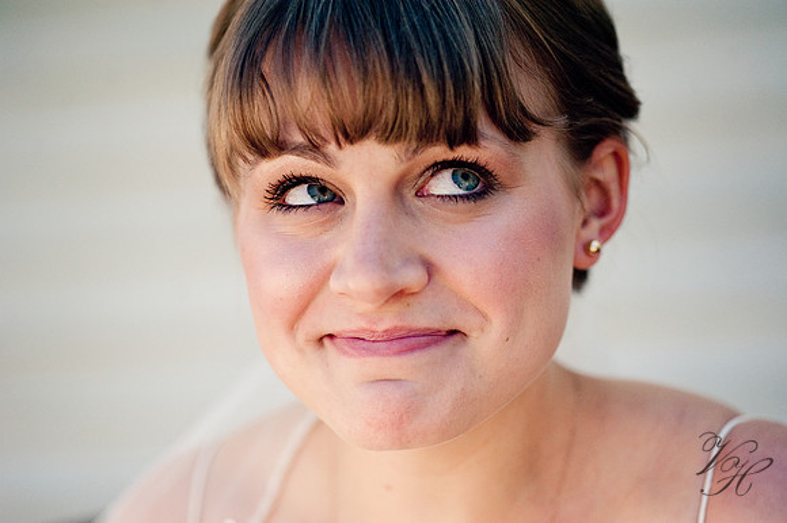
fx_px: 2294
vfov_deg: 13.0
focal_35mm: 105
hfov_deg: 19.5
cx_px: 394
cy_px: 262
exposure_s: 1/5000
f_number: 2.8
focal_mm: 105
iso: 200
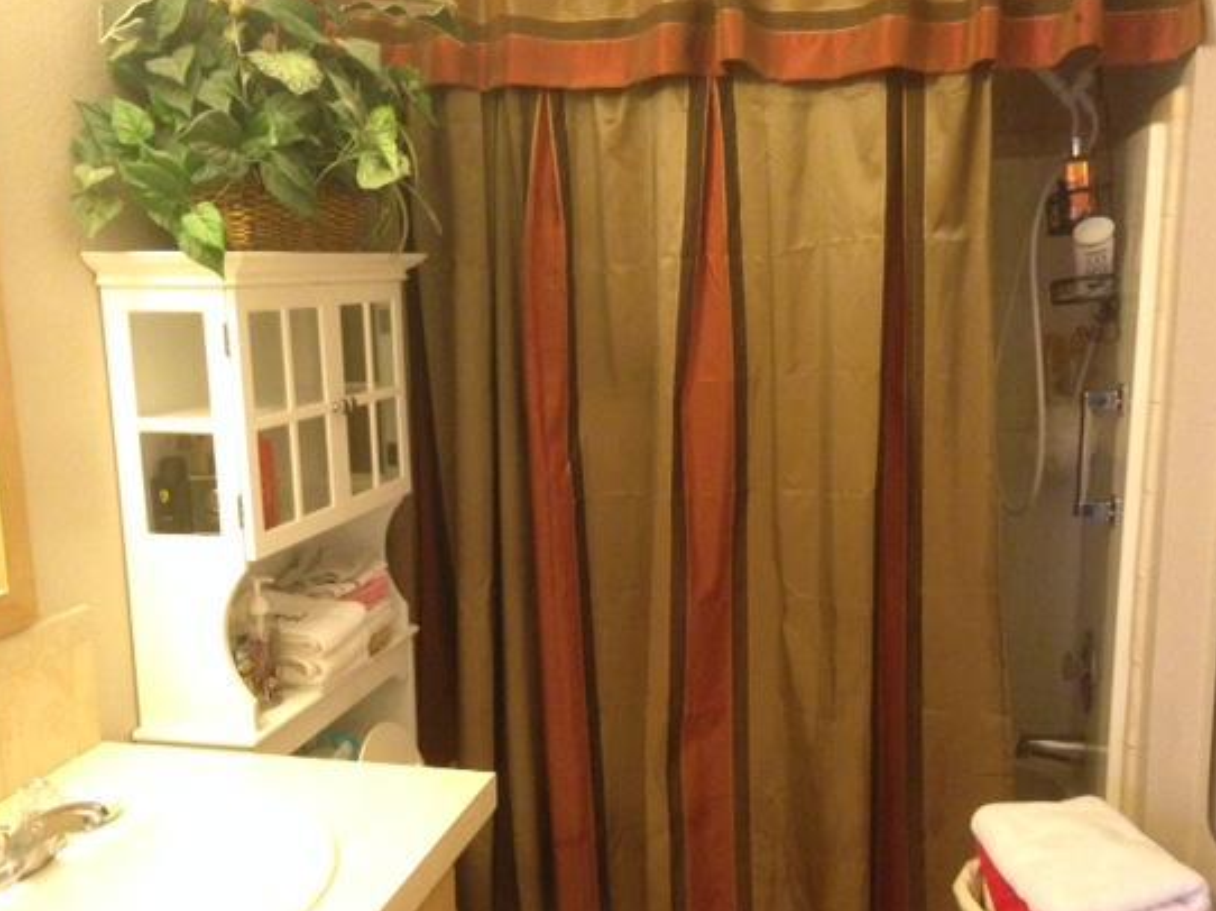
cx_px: 621
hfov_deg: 47.9
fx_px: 1369
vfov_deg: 36.7
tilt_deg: -11.9
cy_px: 525
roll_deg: +1.8
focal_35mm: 39
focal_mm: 4.12
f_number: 2.4
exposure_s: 1/15
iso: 500
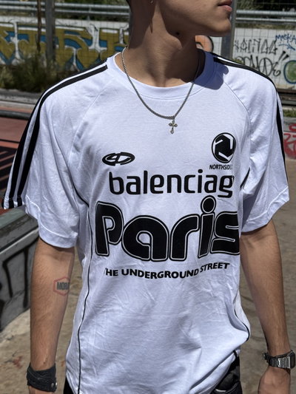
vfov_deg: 39.6
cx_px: 148
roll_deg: -3.4
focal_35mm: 48
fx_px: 547
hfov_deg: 30.3
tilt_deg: -18.4
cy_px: 197
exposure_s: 1/13333
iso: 50
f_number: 1.78
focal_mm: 6.76
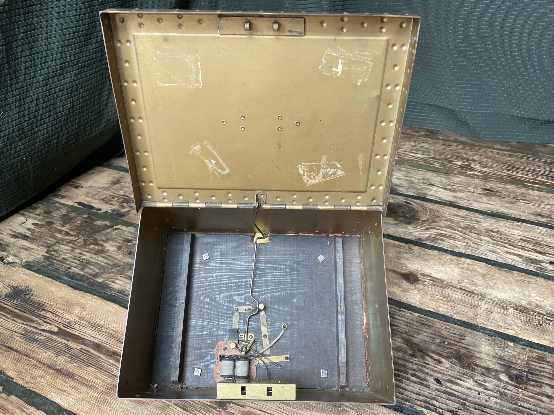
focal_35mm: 26
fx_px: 416
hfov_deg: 67.3
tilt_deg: -31.5
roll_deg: -2.0
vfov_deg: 53.1
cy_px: 208
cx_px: 277
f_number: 1.6
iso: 100
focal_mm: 4.2
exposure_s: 1/121
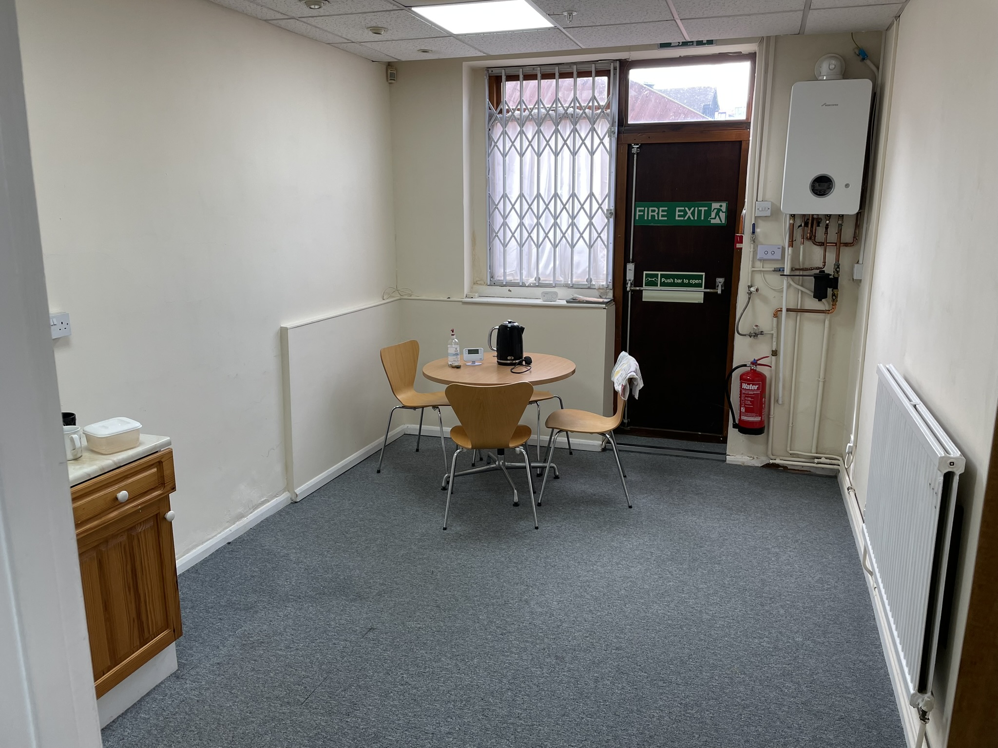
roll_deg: -0.2
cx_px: 499
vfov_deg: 53.1
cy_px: 374
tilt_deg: -11.6
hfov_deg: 67.3
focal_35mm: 26
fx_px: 750
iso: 50
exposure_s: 1/100
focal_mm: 4.2
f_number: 1.6
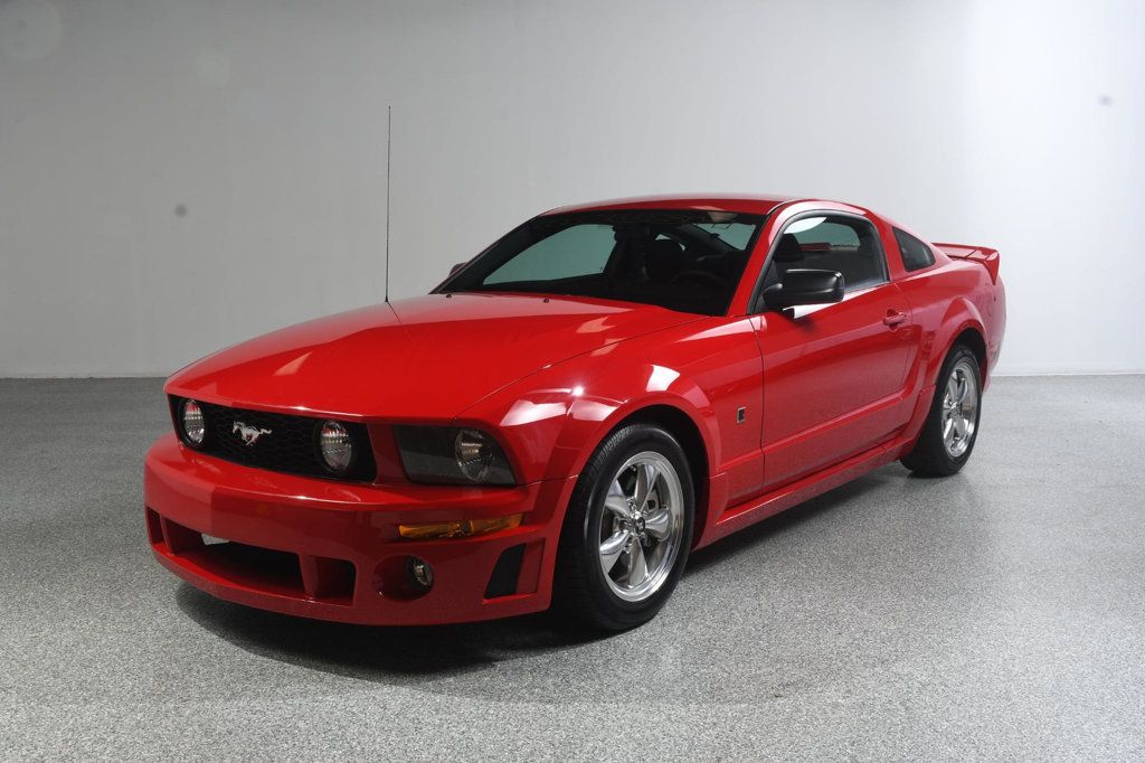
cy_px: 382
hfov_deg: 53.1
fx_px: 1145
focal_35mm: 36
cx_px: 572
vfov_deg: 36.8
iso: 100
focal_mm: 24
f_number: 11
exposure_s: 1/160
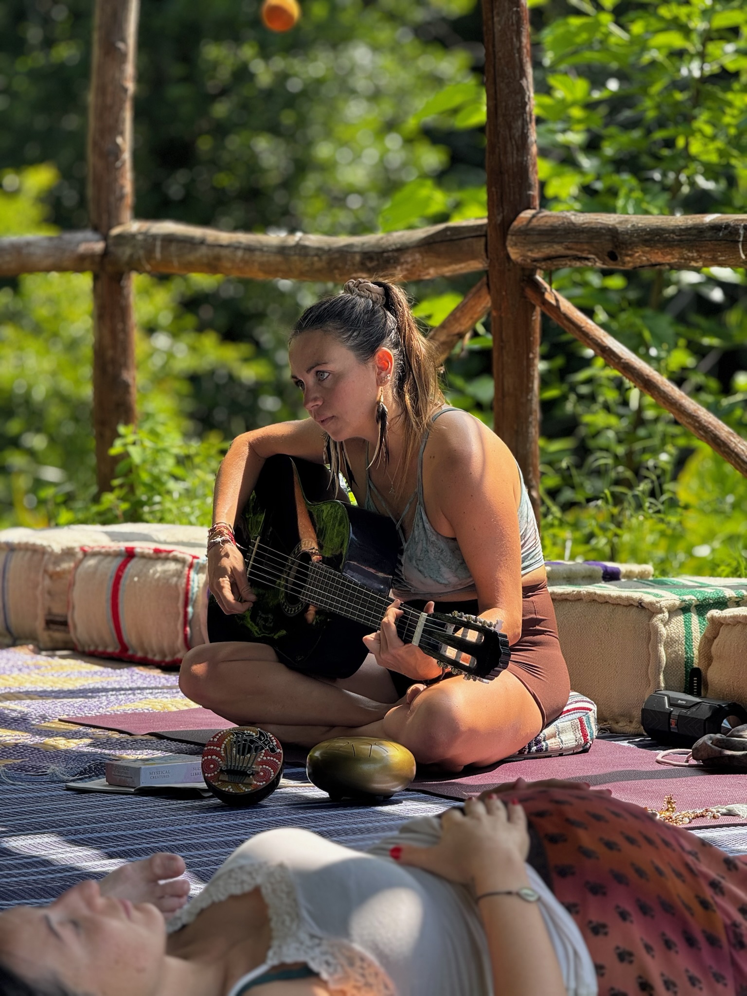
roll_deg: +0.9
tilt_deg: -3.5
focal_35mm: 120
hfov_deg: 12.3
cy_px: 498
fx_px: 3453
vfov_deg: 16.4
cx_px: 374
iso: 50
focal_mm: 15.66
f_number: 2.8
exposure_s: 1/249
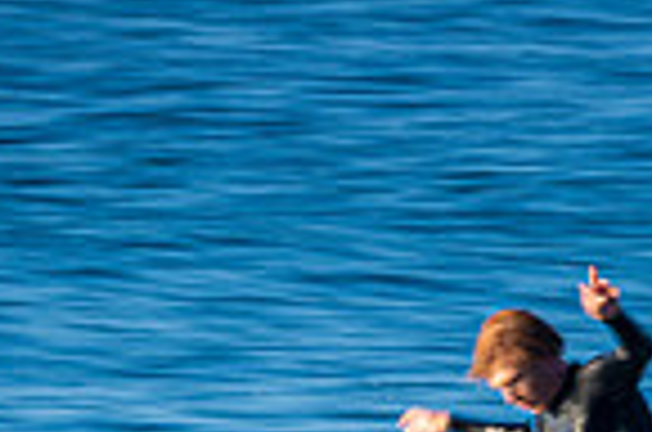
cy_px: 763
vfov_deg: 0.5
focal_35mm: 3009
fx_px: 54377
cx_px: 634
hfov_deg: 0.7
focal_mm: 500
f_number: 20
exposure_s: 1/20
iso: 100
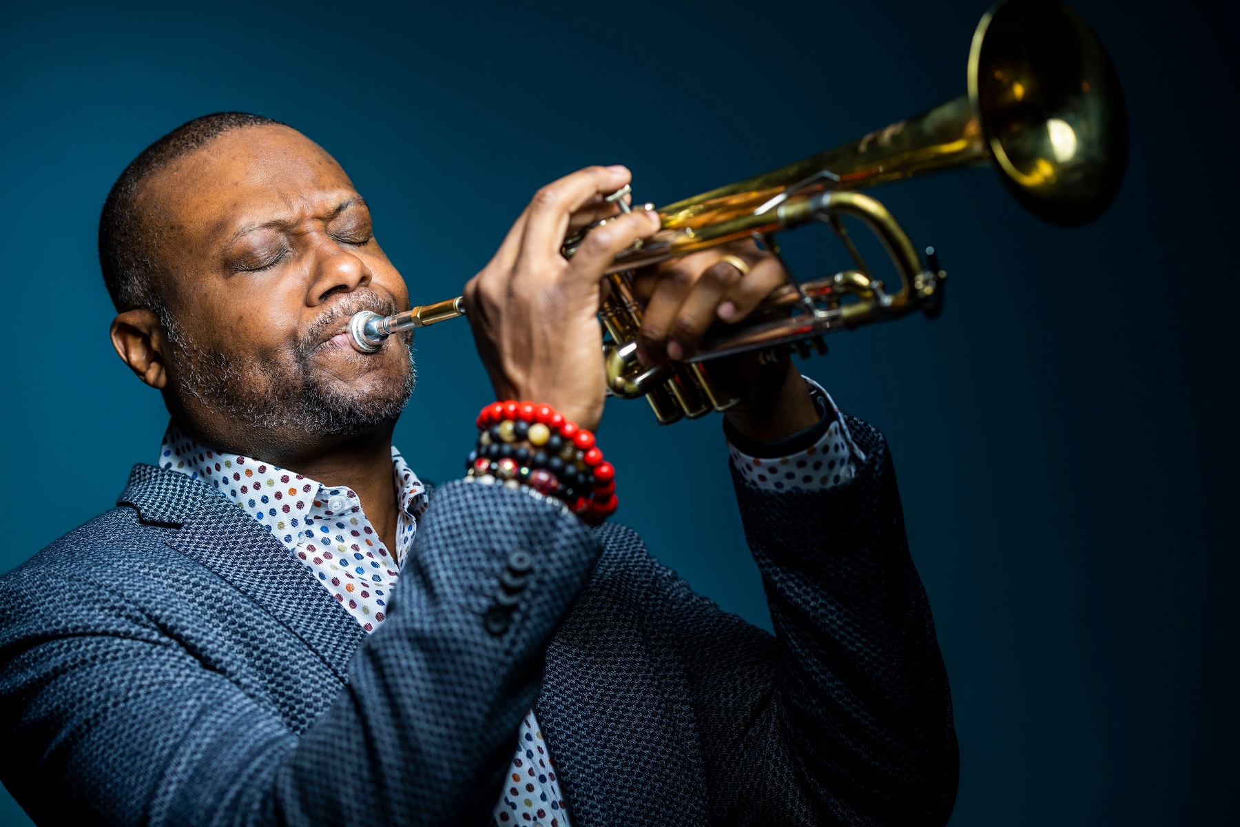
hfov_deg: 23.9
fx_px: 2928
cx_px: 620
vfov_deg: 16.1
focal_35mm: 85
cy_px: 414
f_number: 2.8
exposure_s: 1/200
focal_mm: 85
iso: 200
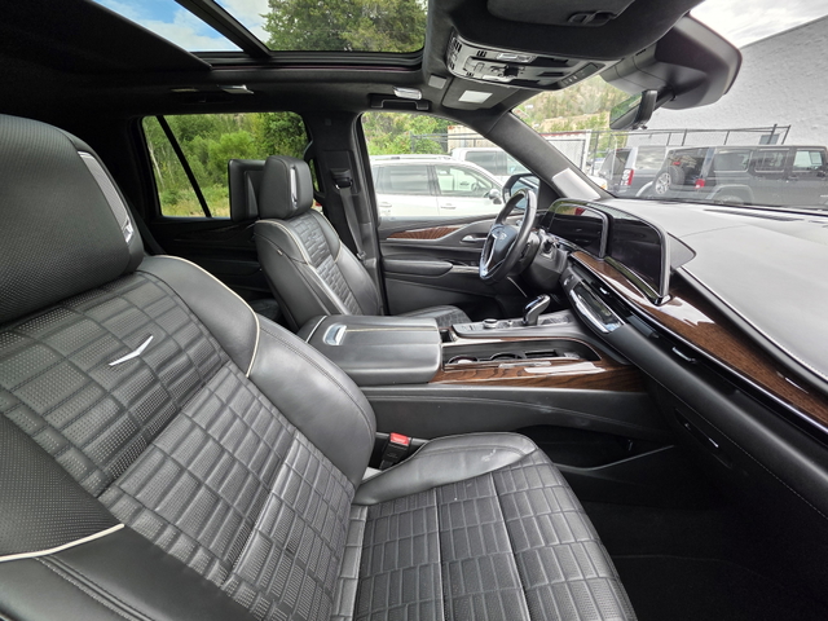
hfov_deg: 106.2
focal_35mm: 13
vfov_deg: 89.9
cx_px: 414
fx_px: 311
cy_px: 310
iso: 64
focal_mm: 2.2
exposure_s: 1/120
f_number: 1.9
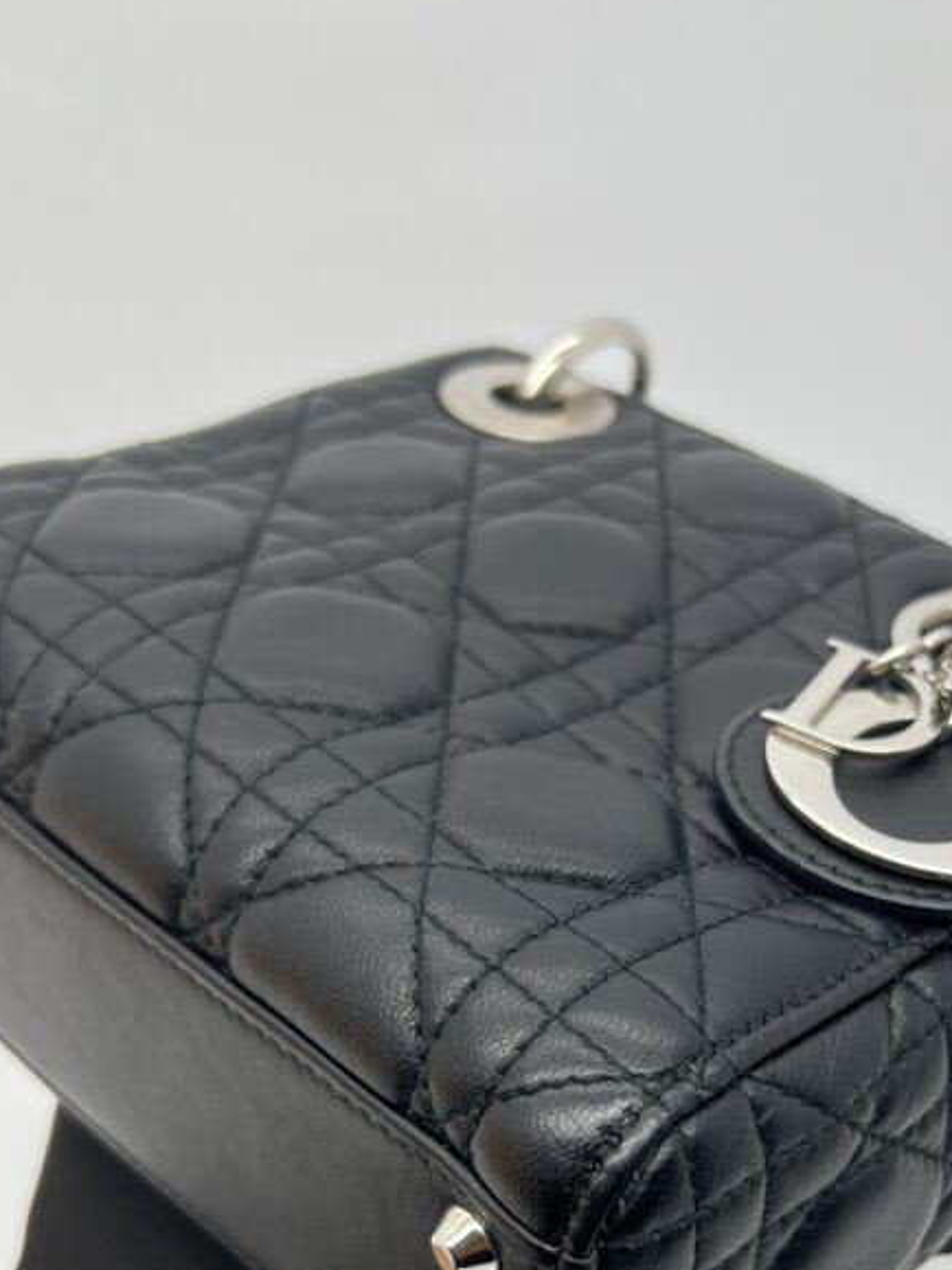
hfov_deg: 31.3
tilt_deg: -41.3
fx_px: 1687
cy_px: 987
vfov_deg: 39.8
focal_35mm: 46
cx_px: 608
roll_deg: -0.4
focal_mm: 5.7
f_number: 1.5
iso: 32
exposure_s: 1/134
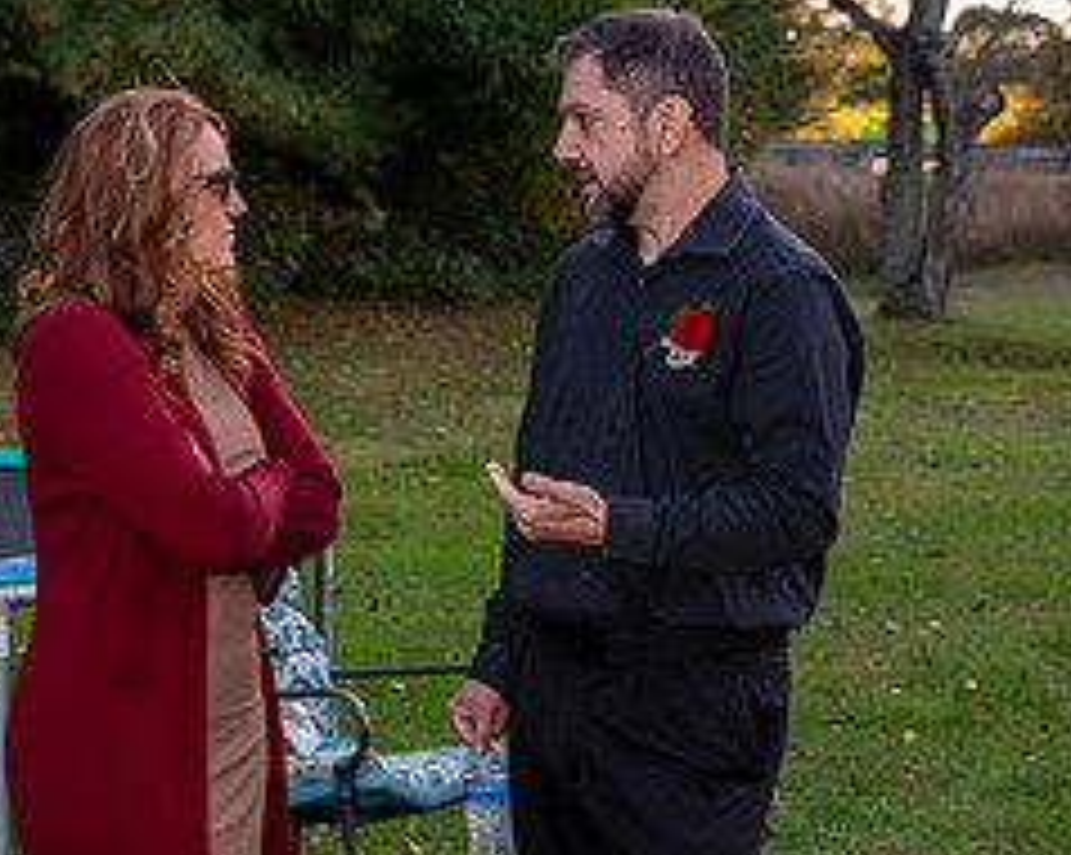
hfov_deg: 24.4
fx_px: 2470
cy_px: 536
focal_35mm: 78
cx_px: 421
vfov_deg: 19.6
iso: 360
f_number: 4
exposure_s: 1/200
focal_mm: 44
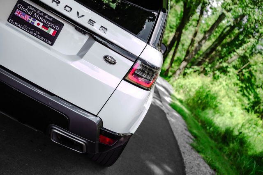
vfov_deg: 33.4
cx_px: 132
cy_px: 88
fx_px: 292
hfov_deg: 48.4
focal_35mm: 40
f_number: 3.5
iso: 500
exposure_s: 1/1600
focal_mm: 40
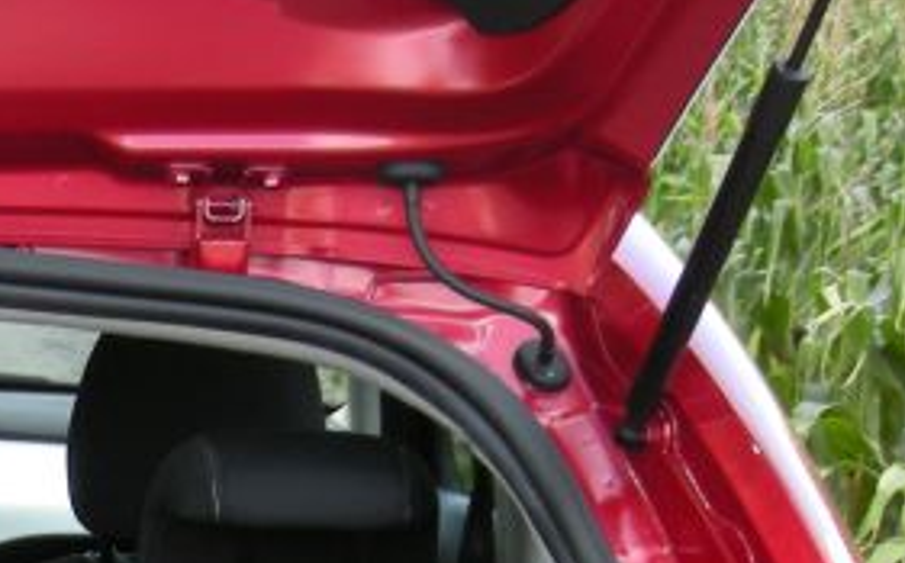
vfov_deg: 10.2
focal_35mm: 119
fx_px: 2932
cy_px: 1076
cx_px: -287
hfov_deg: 16.5
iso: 64
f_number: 2.8
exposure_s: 1/101
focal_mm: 5.7
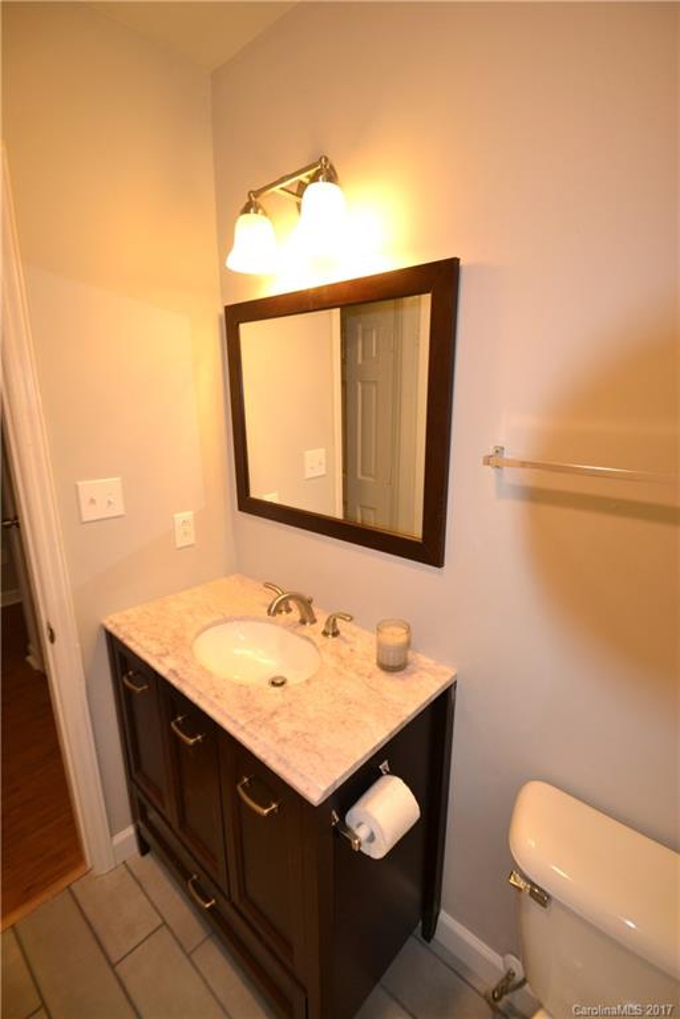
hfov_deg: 77.3
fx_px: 425
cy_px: 510
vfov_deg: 100.4
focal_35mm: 15
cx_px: 340
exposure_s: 1/80
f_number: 4
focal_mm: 10
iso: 400
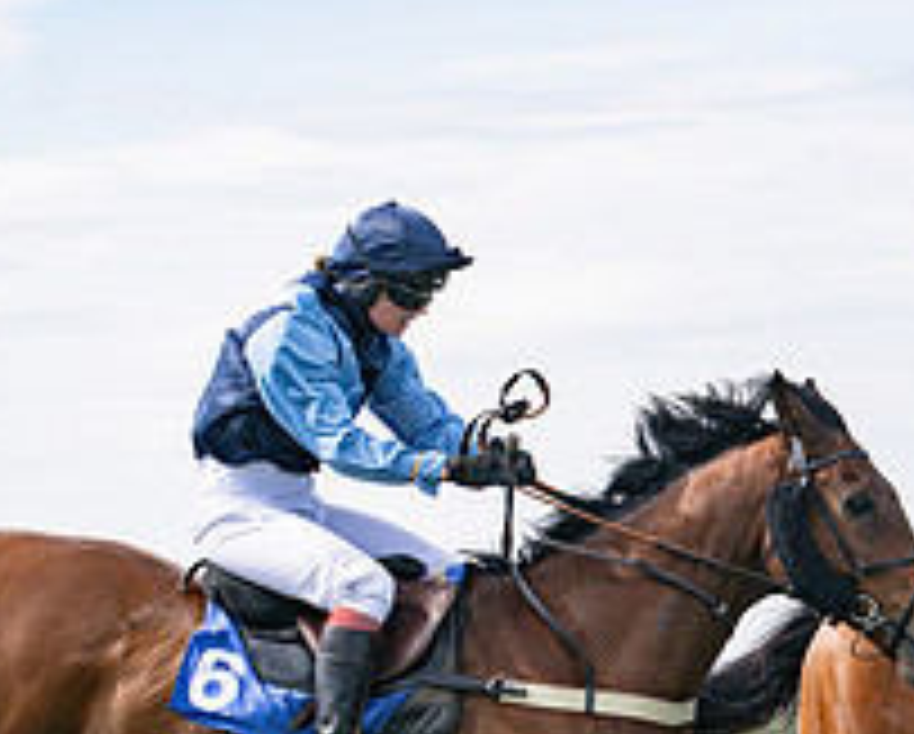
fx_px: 6149
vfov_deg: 6.8
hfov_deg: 8.4
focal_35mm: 227
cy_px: 453
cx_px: 1011
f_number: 5
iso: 400
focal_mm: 70
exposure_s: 1/4000
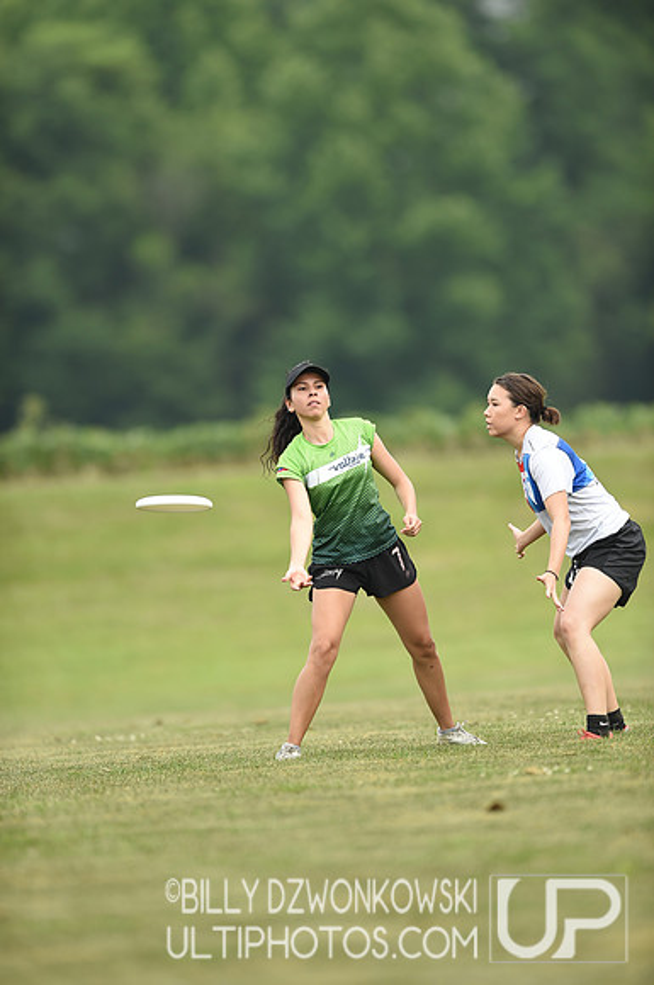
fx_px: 10932
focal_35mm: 400
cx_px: 327
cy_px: 492
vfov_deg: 5.2
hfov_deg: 3.4
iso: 320
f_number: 2.8
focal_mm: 400
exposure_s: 1/1600
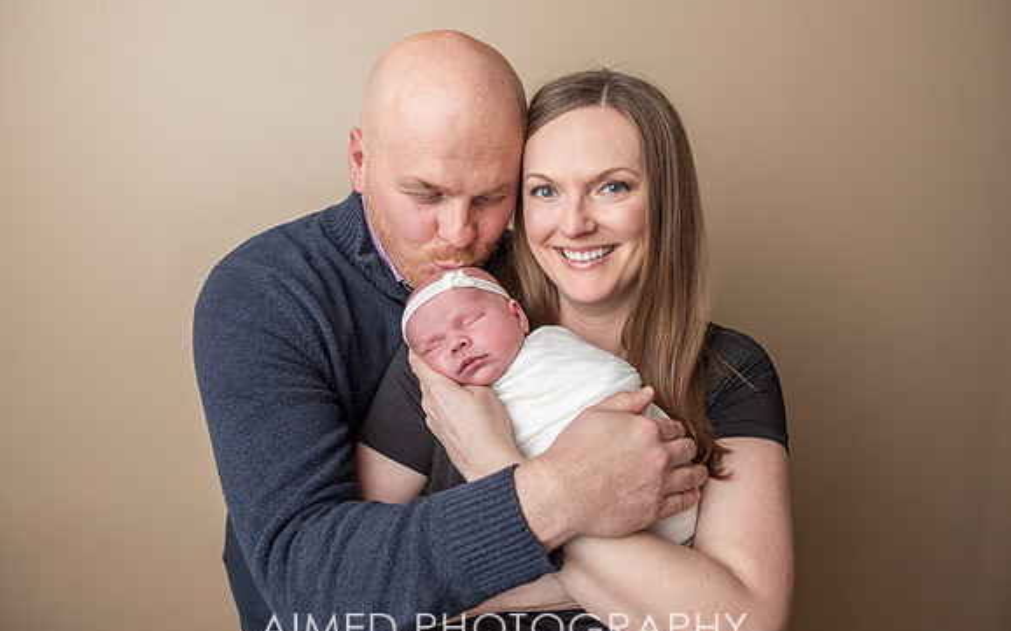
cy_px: 305
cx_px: 513
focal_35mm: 26
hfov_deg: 70.4
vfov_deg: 47.6
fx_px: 716
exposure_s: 1/200
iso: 800
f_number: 4.5
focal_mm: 24
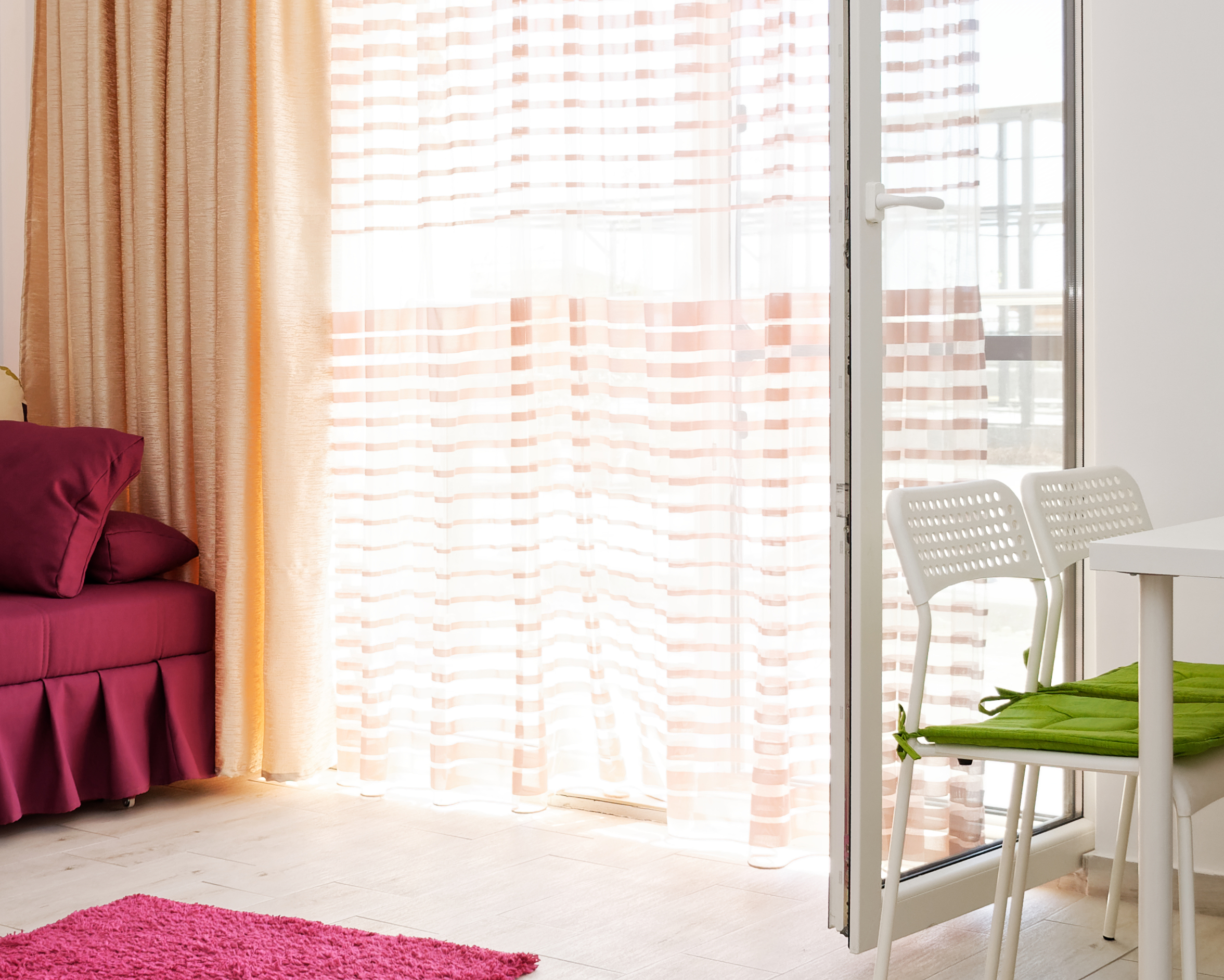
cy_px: 251
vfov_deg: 25.5
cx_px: 447
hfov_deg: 31.8
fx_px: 2138
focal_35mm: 59
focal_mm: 18
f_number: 4
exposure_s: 1/250
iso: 400
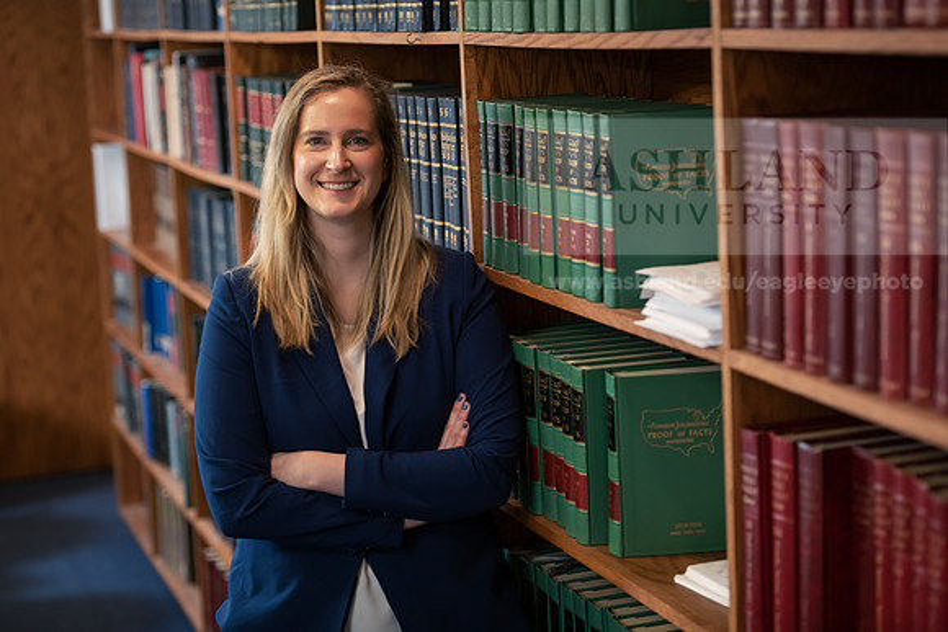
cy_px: 316
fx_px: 2107
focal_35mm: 80
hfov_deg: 25.4
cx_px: 474
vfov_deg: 17.1
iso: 1000
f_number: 3.2
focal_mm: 80
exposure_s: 1/125
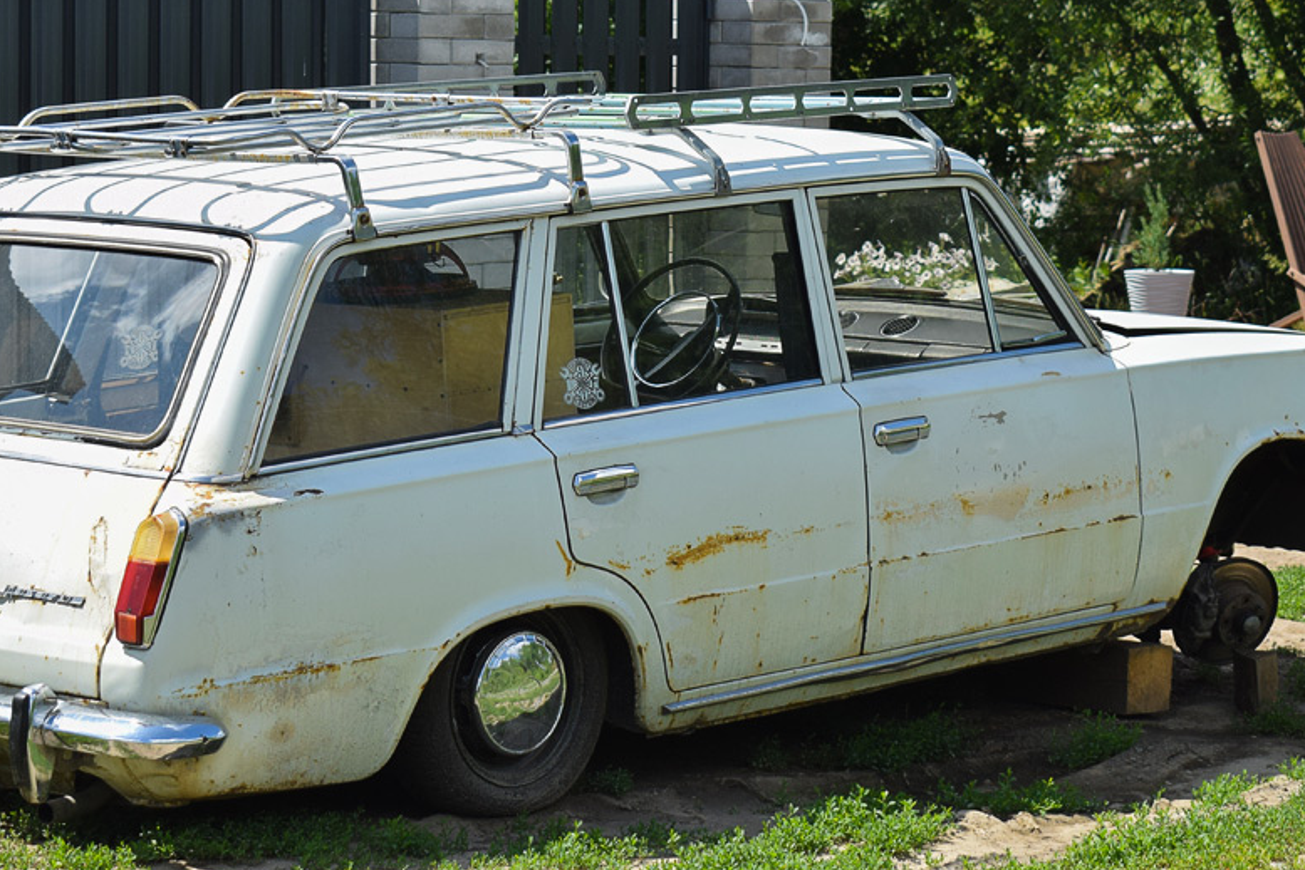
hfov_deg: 18.4
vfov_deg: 12.3
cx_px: 545
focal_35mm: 111
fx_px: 4024
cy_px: 260
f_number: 6.3
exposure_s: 1/640
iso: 200
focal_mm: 48
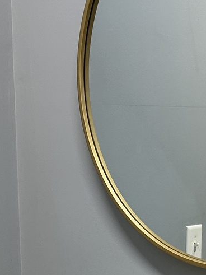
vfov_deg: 17.2
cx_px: 137
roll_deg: -1.0
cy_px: 379
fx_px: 841
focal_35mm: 106
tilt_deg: -15.6
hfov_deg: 13.9
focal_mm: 5.7
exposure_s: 1/60
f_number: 1.5
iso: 80
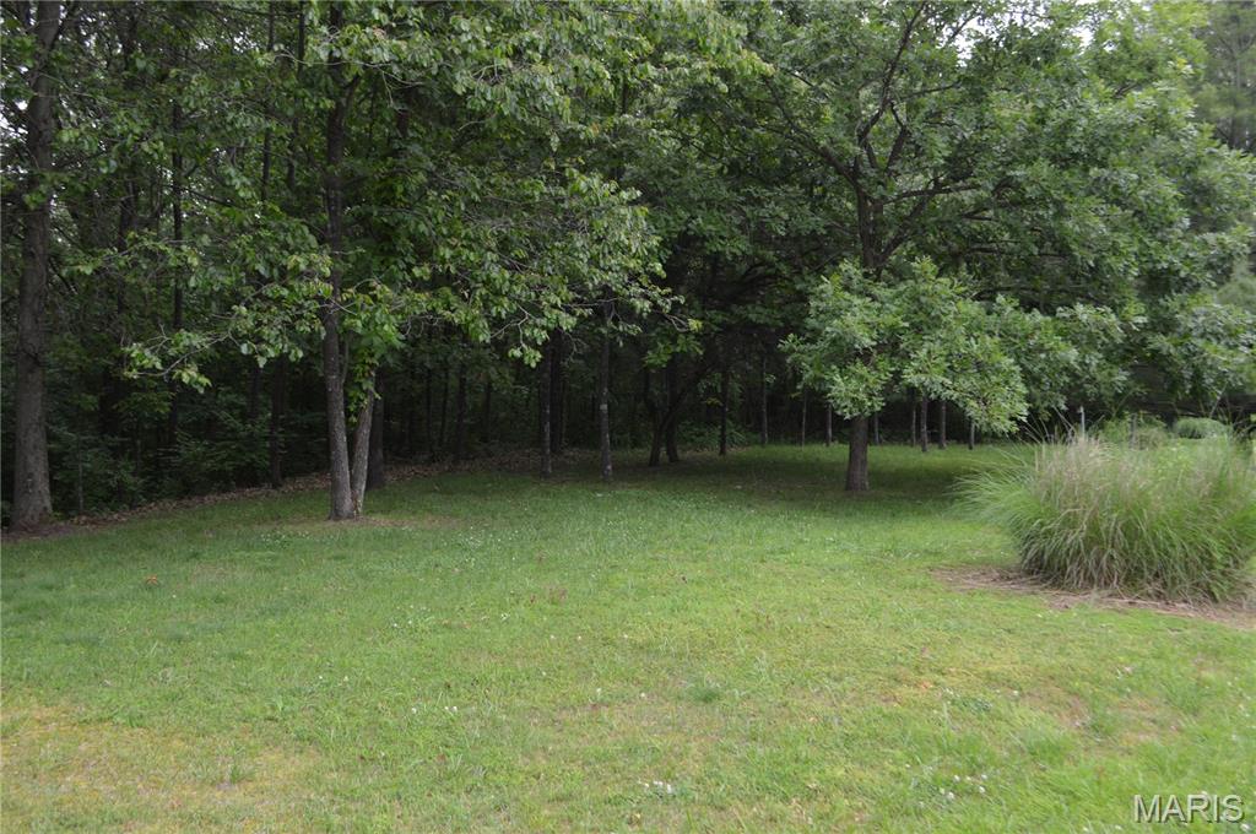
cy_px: 417
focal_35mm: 33
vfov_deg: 39.9
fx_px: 1150
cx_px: 628
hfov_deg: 57.3
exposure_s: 1/125
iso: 360
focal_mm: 22
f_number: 5.6
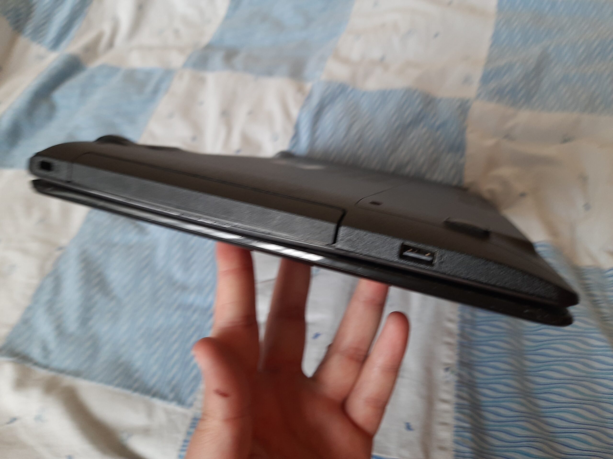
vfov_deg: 54.9
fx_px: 443
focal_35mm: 25
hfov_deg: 69.4
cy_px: 230
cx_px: 306
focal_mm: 4.6
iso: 160
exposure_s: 1/50
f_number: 2
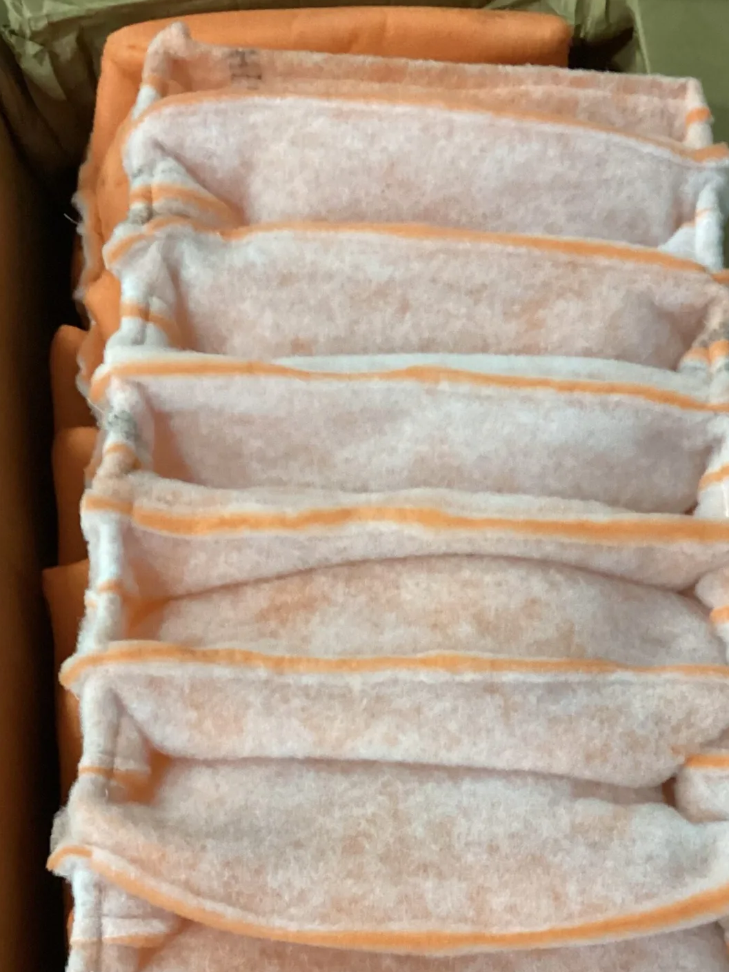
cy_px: 609
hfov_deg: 32.8
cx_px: 410
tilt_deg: -65.8
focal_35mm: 44
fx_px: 1235
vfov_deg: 42.6
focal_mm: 3.3
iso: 400
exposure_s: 1/40
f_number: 2.4
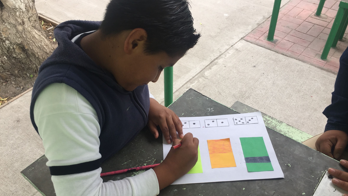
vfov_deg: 36.5
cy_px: 120
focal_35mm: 32
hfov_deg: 61.0
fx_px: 295
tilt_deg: -45.5
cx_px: 175
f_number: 2.2
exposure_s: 1/408
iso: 32
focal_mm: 4.15
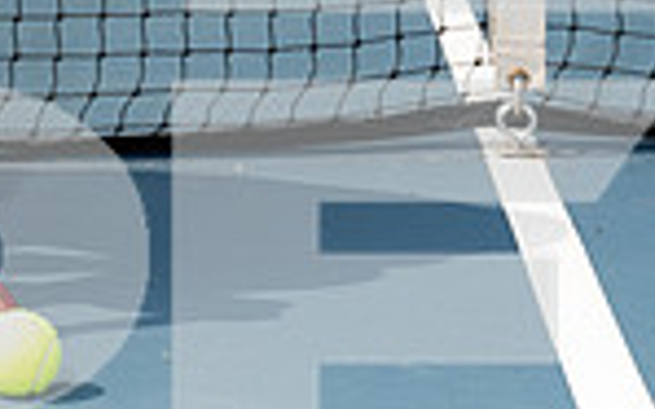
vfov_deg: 7.2
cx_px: -426
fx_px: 3194
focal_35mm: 179
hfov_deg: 11.1
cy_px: -218
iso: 100
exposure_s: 1/250
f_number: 8
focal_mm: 45
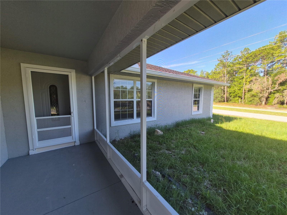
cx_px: 144
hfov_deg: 106.2
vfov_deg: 89.9
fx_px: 108
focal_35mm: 13
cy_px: 108
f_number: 2.2
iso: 40
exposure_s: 1/273
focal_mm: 1.74
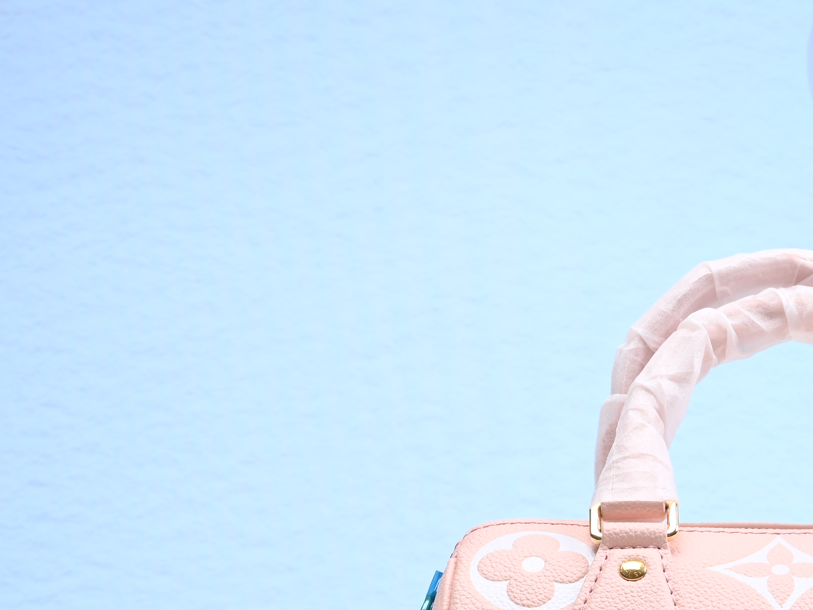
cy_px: 524
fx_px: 2137
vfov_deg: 16.1
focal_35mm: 91
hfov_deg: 20.8
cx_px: 826
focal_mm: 38
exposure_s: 1/2
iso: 100
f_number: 16
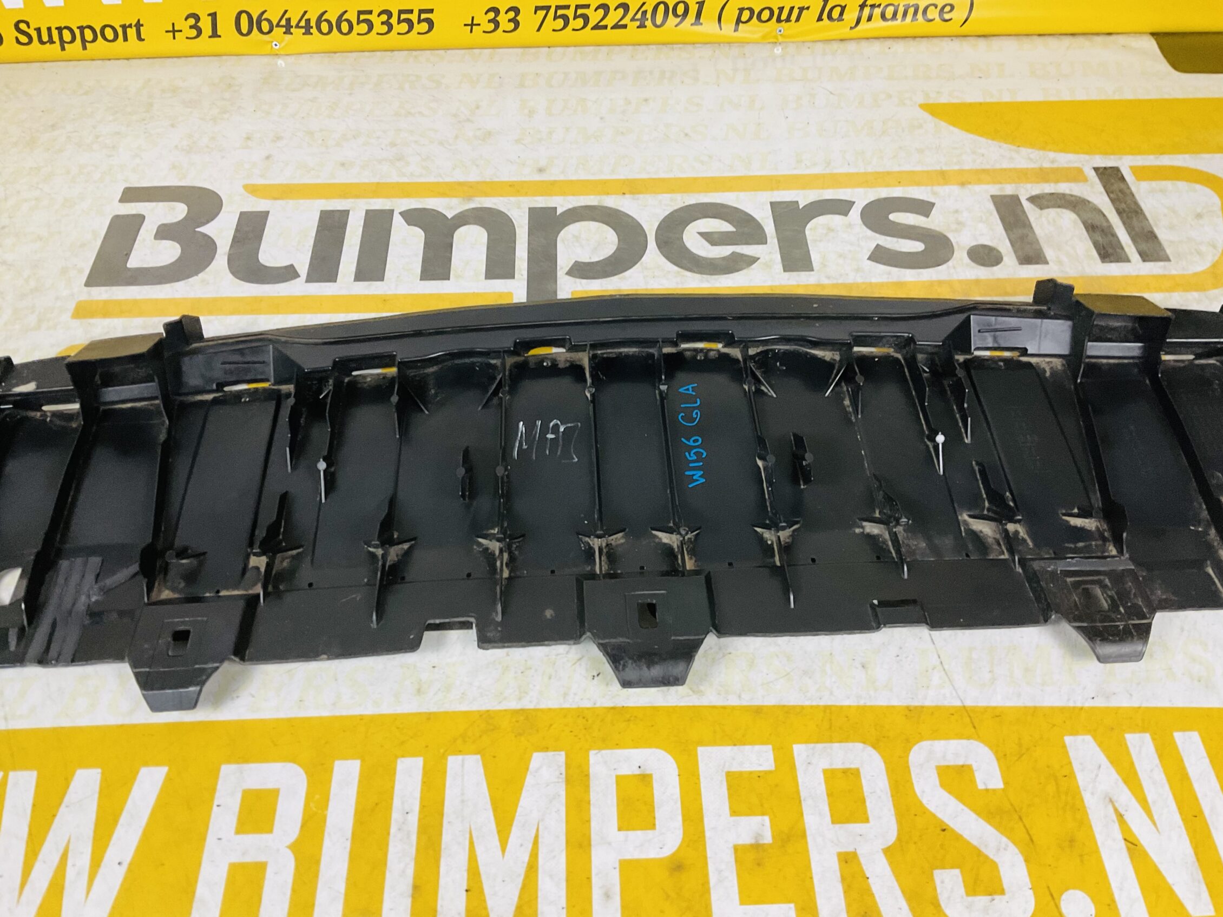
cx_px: 612
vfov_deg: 48.2
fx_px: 1025
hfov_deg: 61.7
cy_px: 458
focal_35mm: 29
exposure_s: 1/50
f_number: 1.8
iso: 80
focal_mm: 3
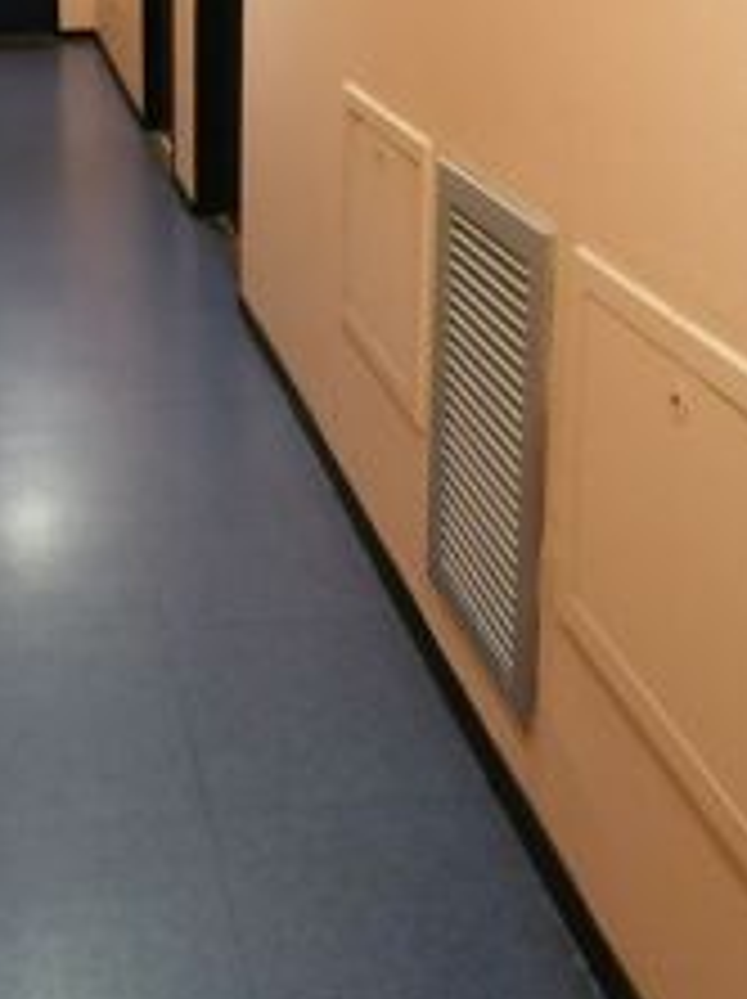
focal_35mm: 52
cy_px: 115
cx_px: 54
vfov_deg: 34.9
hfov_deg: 26.9
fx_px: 1499
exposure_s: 1/20
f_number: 1.8
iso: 640
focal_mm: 4.75
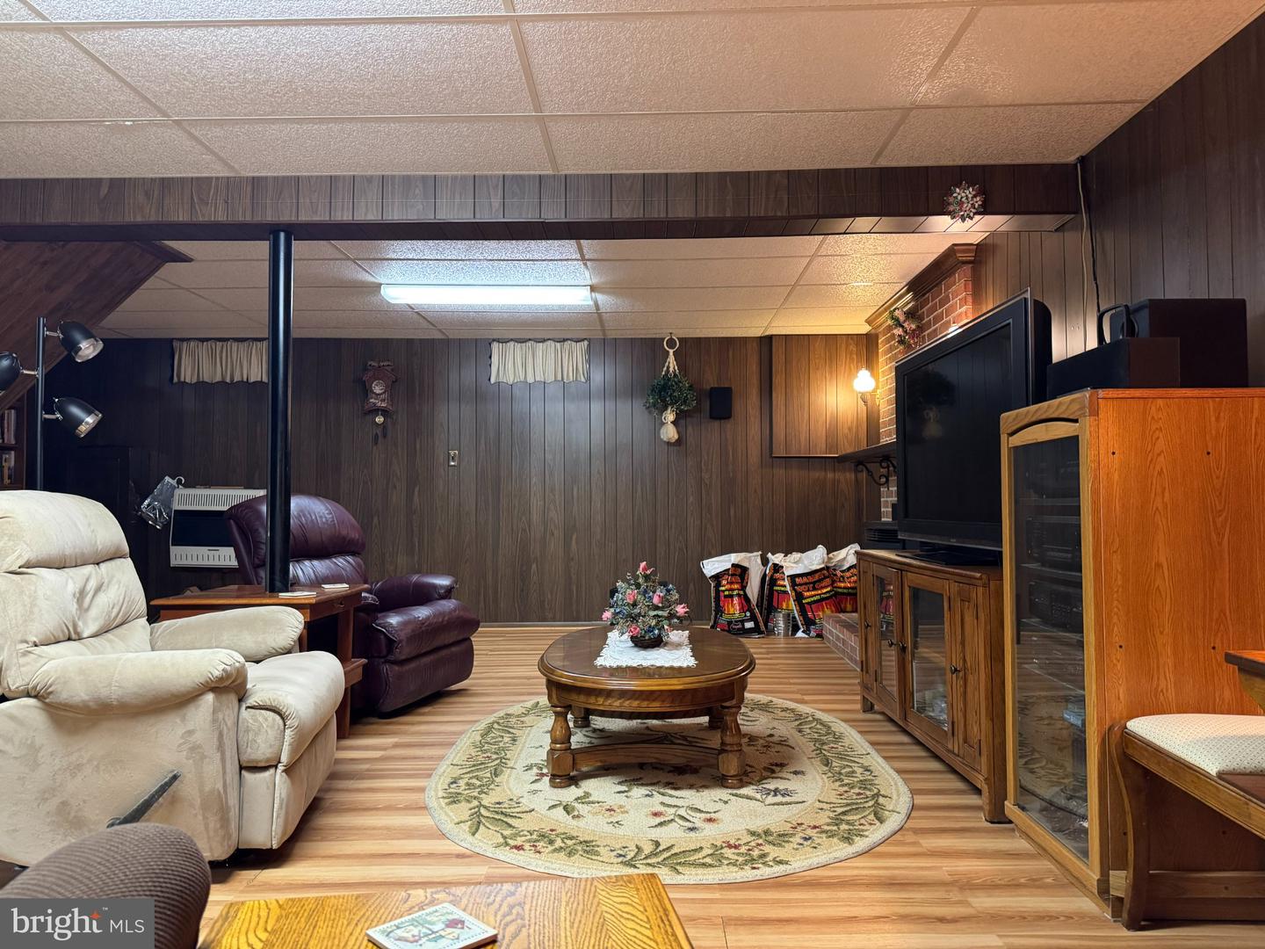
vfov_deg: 56.8
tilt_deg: +2.2
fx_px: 877
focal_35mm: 24
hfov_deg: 71.6
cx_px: 632
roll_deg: +0.1
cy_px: 474
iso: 640
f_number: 1.78
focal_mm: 6.76
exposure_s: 1/60
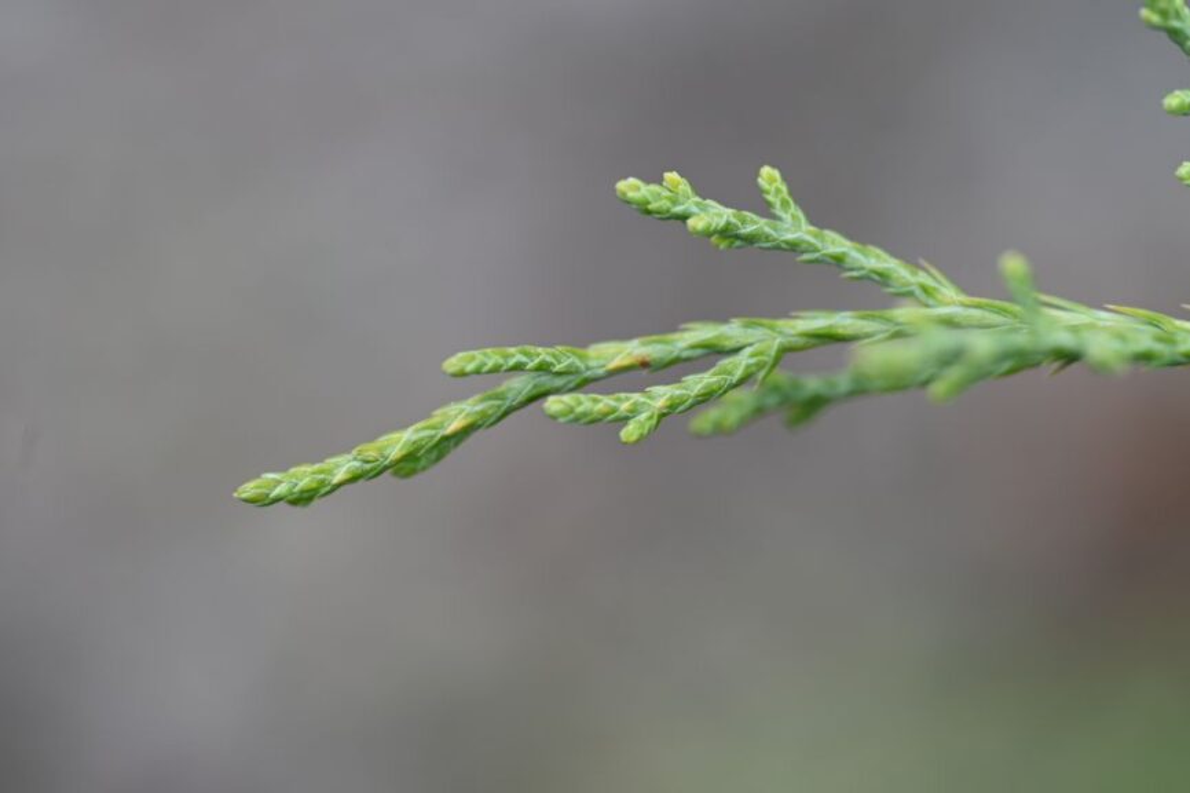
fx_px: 3469
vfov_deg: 13.0
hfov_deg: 19.5
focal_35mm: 105
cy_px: 396
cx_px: 595
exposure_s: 1/250
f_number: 5
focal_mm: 105
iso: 200
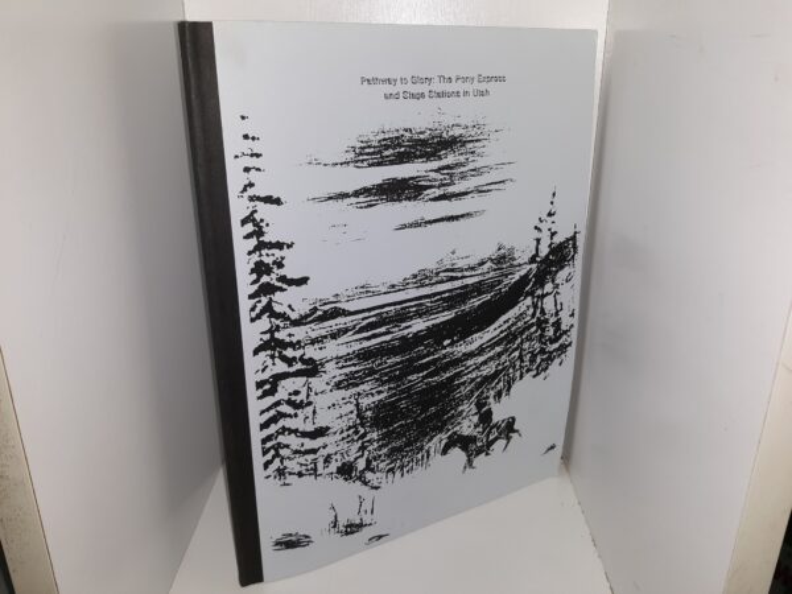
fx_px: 641
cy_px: 297
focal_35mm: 28
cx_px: 396
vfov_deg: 49.7
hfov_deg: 63.4
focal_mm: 3.7
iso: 40
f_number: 1.7
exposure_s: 1/129
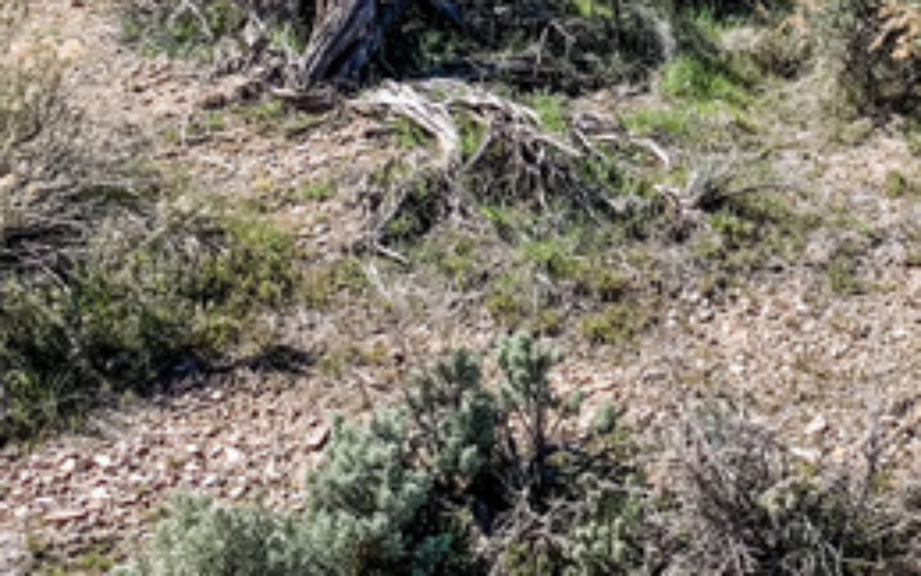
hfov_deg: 27.2
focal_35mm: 68
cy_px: -139
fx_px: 1707
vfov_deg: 18.1
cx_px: 1053
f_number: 1.8
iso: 25
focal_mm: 4.25
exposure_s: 1/1800
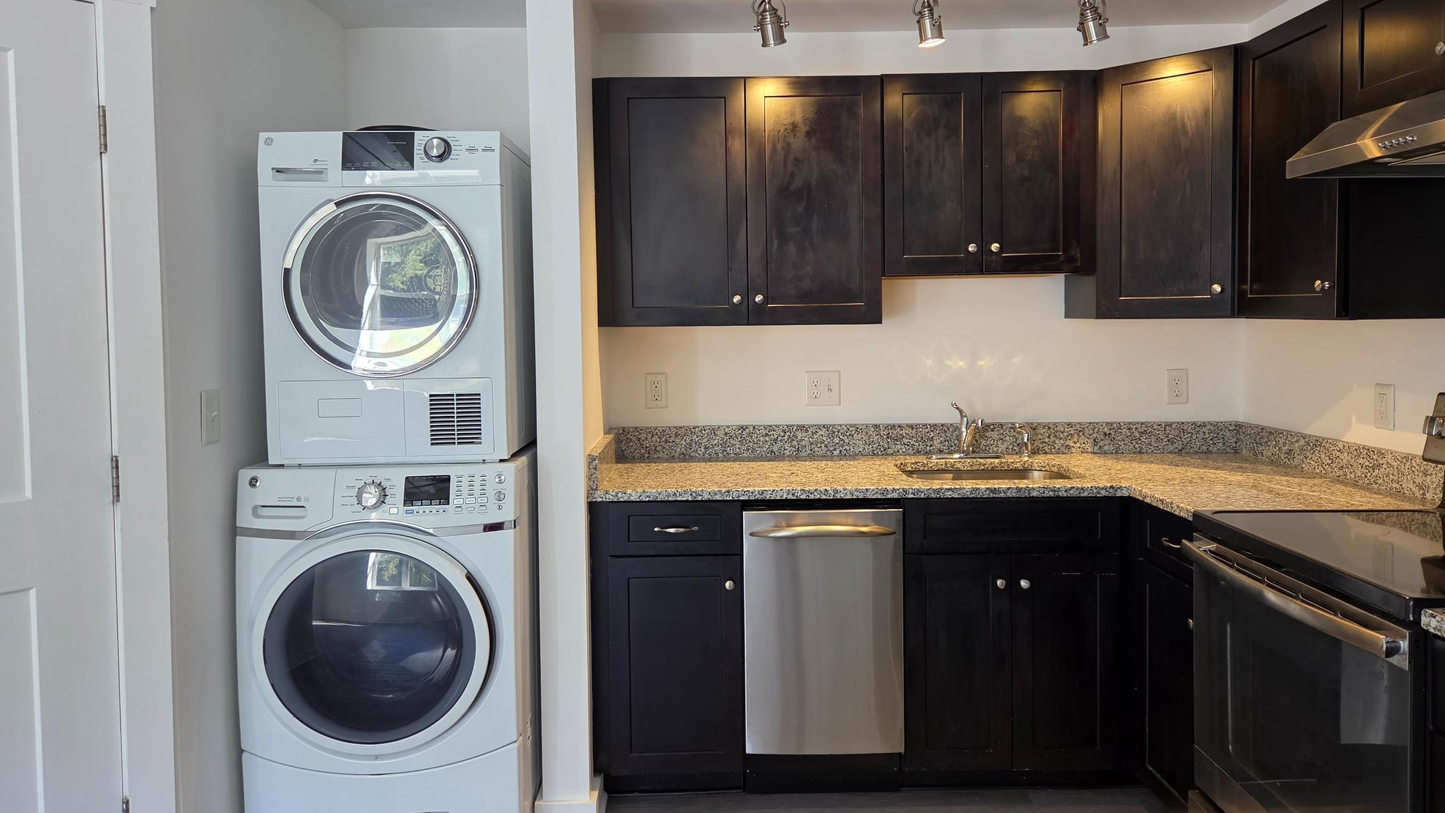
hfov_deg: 71.9
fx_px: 996
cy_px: 359
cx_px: 725
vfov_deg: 44.3
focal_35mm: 26
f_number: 1.8
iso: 320
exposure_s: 1/120
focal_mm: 5.4
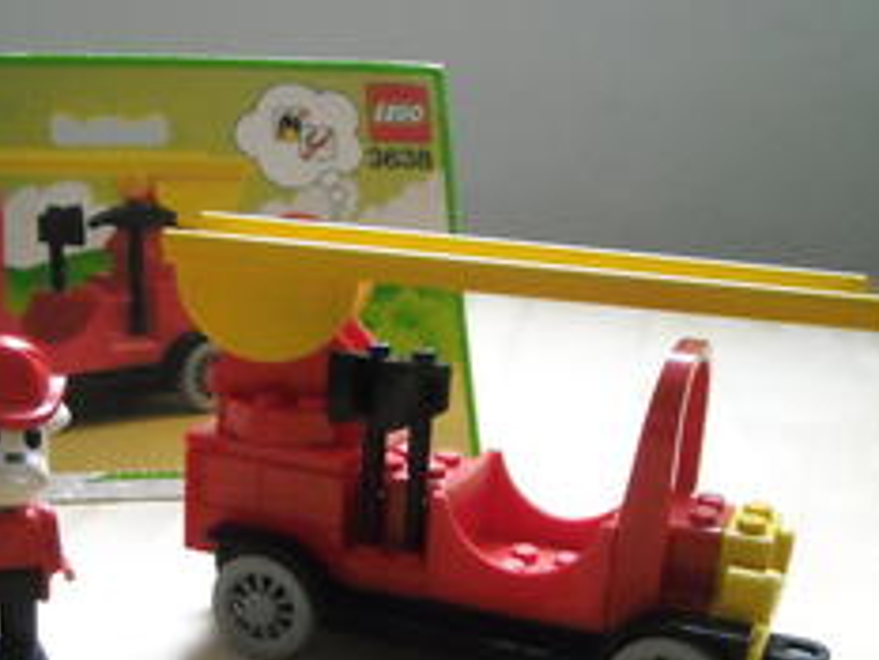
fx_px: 1372
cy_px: 449
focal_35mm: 54
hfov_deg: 35.3
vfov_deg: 26.9
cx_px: 313
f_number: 2.8
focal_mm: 5.7
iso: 800
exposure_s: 1/28
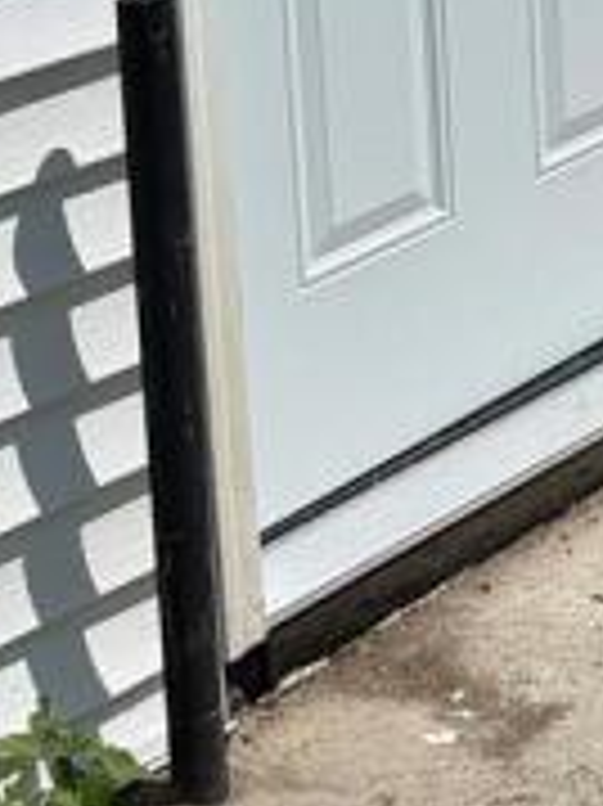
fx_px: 3000
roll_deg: +1.3
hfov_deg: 10.1
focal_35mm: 129
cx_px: 1400
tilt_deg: -6.4
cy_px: -414
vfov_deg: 14.3
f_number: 1.78
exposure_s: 1/9091
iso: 80
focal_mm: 6.76
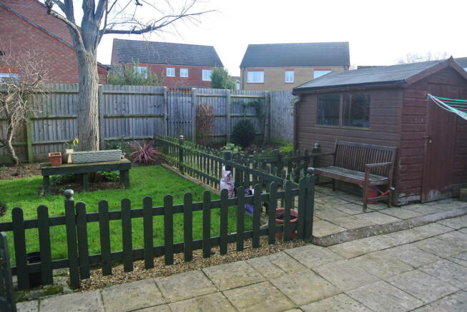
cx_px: 234
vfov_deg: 48.0
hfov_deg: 67.3
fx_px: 351
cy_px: 156
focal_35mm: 27
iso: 100
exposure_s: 1/200
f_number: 4
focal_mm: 10
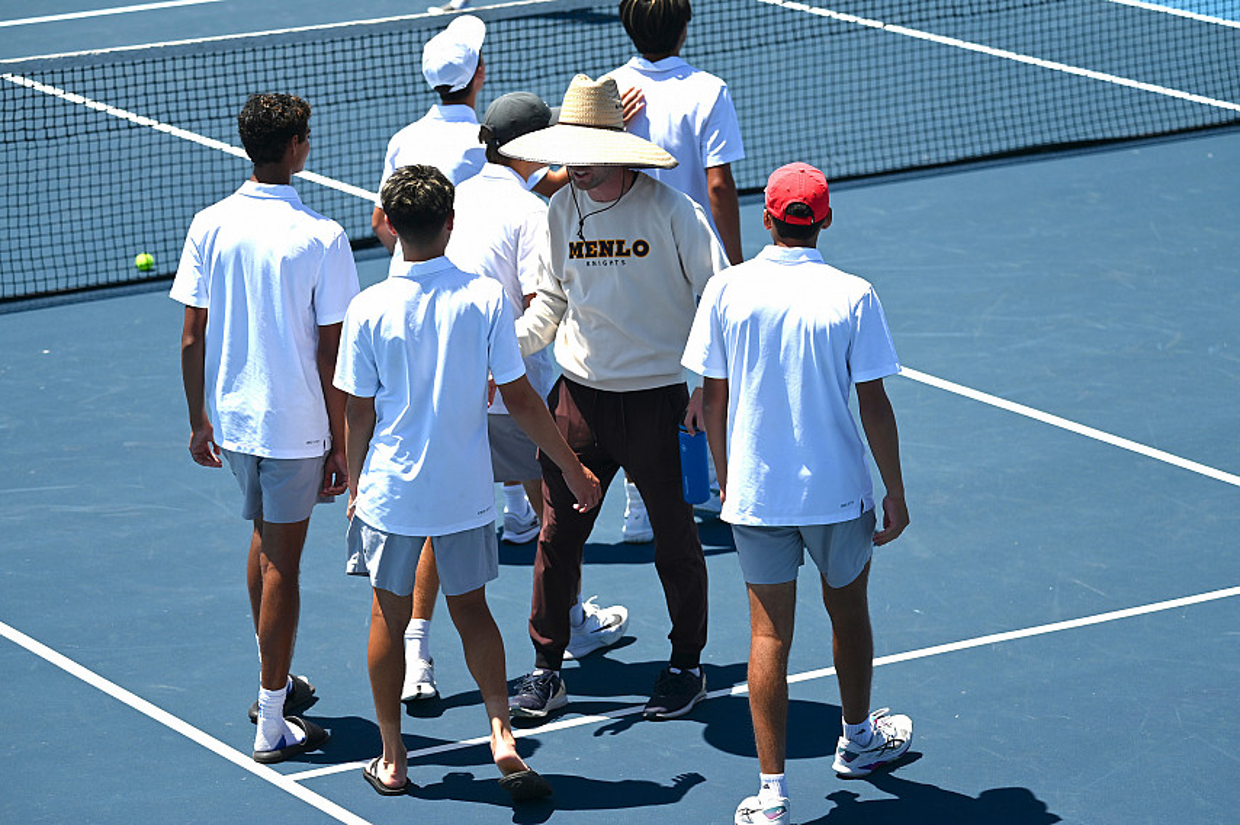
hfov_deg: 14.2
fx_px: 4990
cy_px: 412
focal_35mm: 145
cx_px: 620
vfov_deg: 9.4
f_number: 4.8
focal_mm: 145
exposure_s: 1/1250
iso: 160
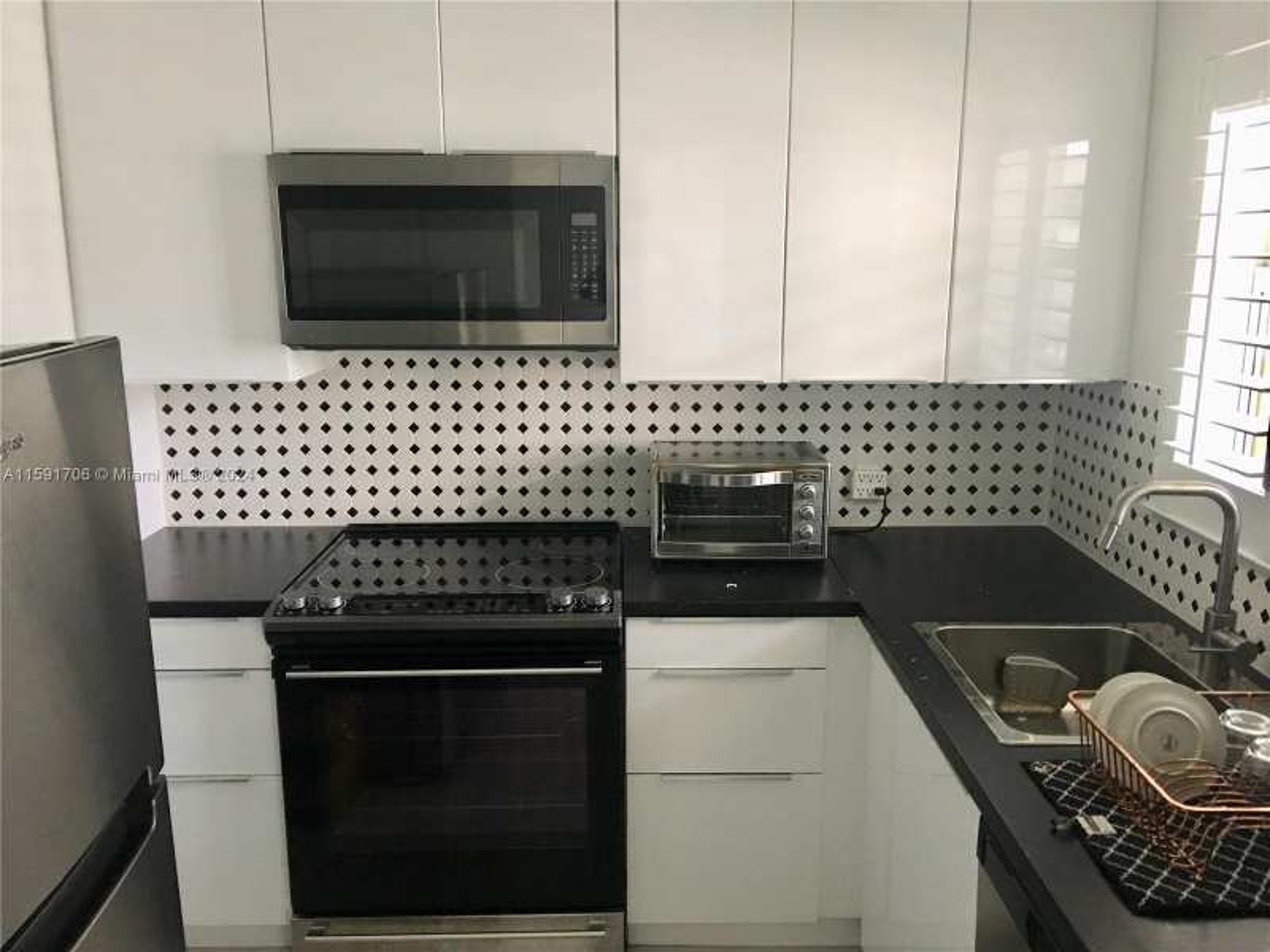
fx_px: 1064
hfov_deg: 61.7
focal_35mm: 29
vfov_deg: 48.2
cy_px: 476
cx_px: 635
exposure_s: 1/15
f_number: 2.2
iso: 64
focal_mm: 4.15
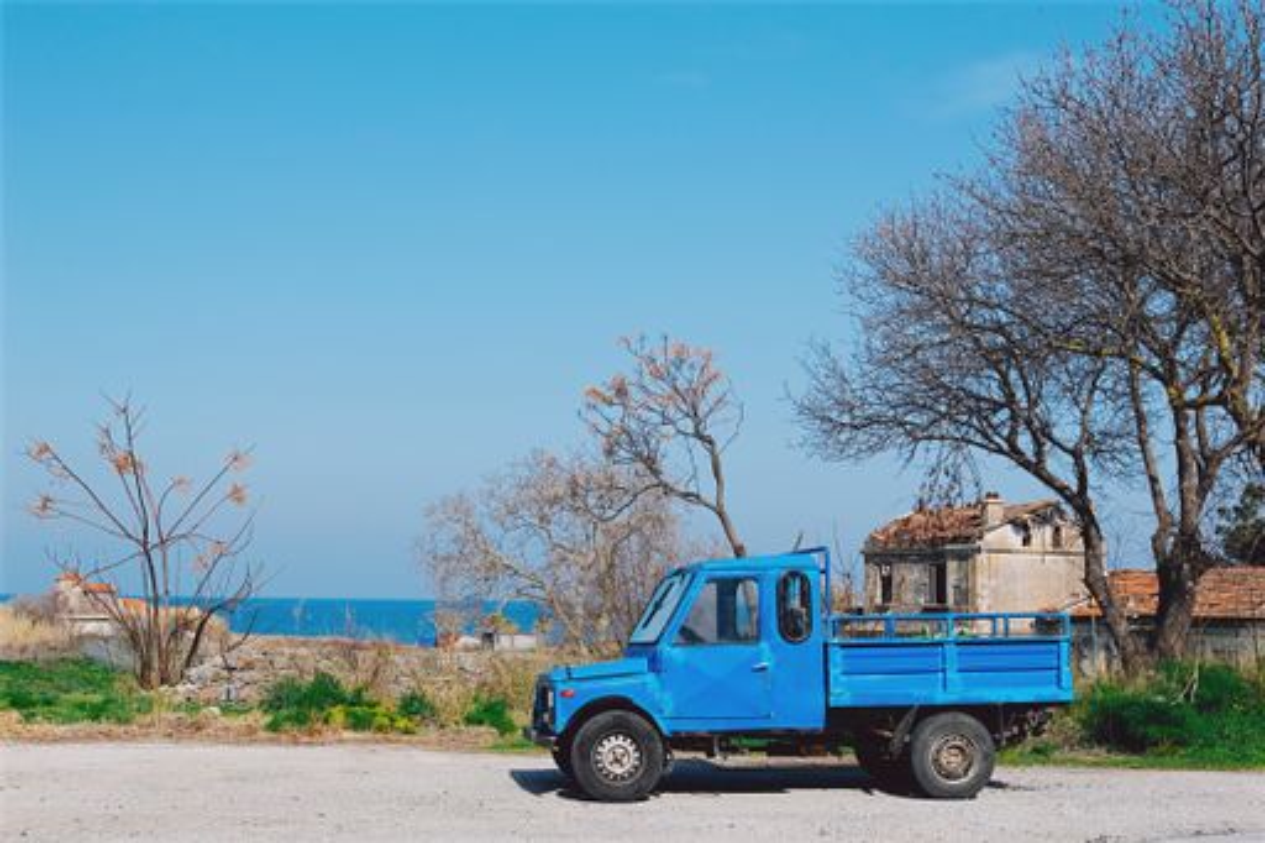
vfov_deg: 37.8
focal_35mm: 35
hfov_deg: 54.4
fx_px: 1229
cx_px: 632
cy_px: 422
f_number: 5
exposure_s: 1/1000
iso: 160
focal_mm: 23
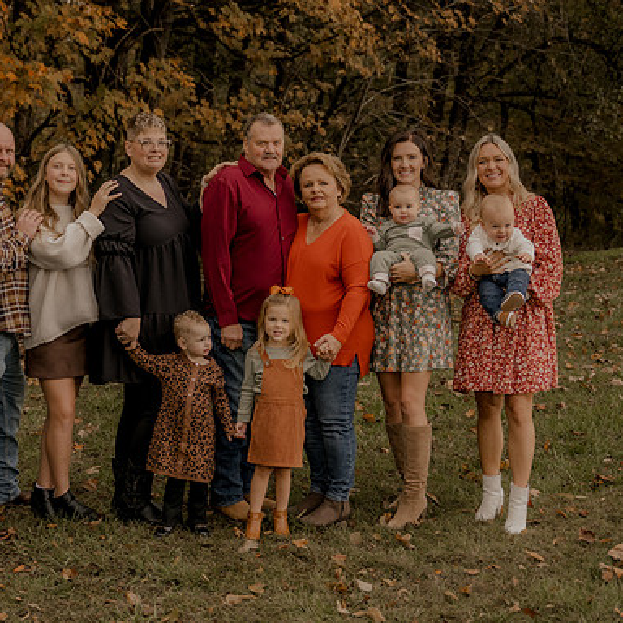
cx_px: 193
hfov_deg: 20.1
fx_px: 1751
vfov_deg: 20.2
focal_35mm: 86
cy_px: 312
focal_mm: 45
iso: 250
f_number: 2.8
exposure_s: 1/160
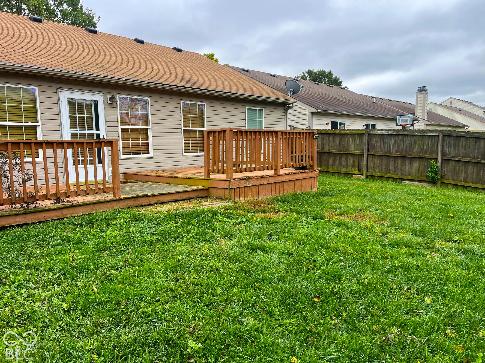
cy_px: 182
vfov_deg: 53.1
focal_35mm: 26
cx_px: 242
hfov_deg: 67.3
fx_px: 364
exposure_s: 1/407
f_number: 1.6
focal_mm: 5.1
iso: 50
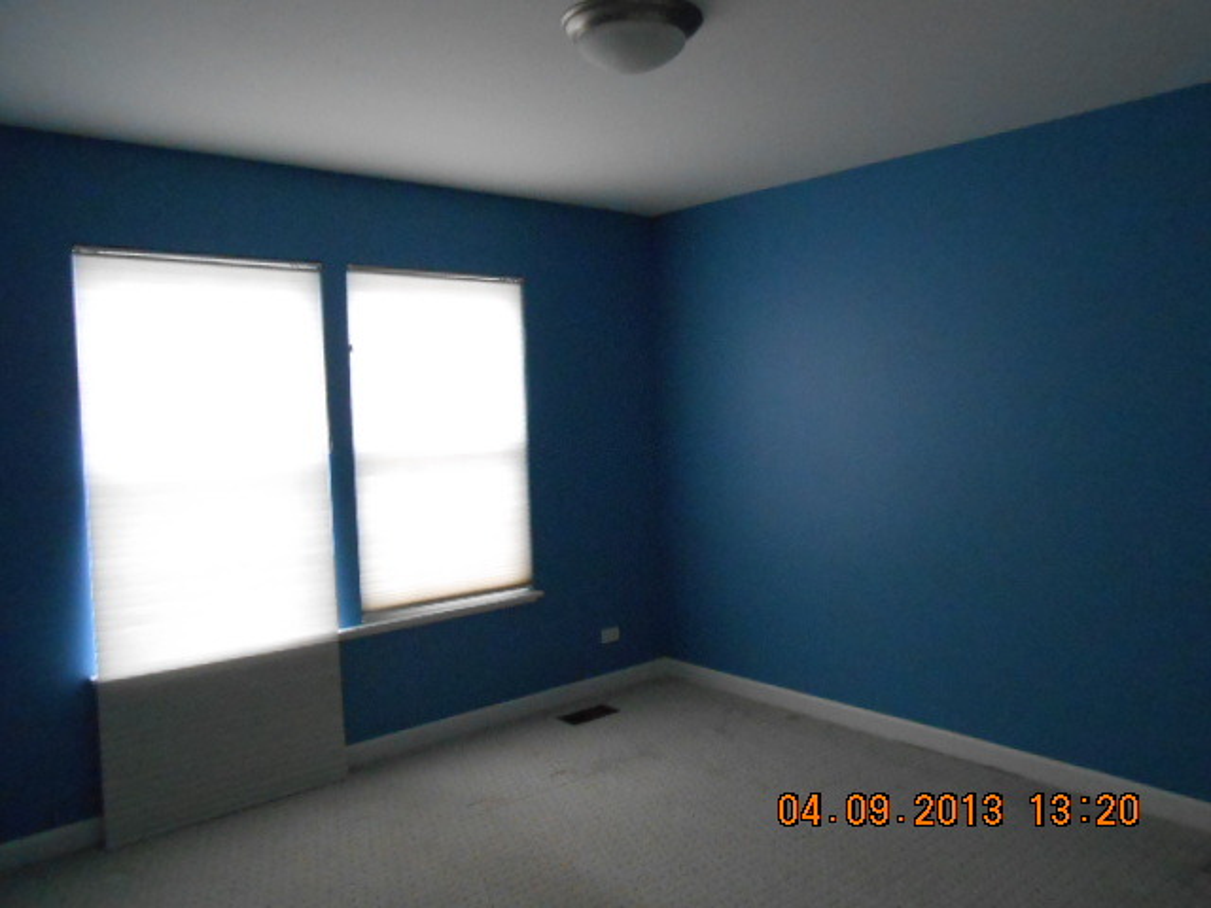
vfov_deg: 53.1
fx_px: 910
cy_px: 454
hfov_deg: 67.3
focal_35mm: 26
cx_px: 606
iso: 800
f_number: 3.5
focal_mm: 4.6
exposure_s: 1/125
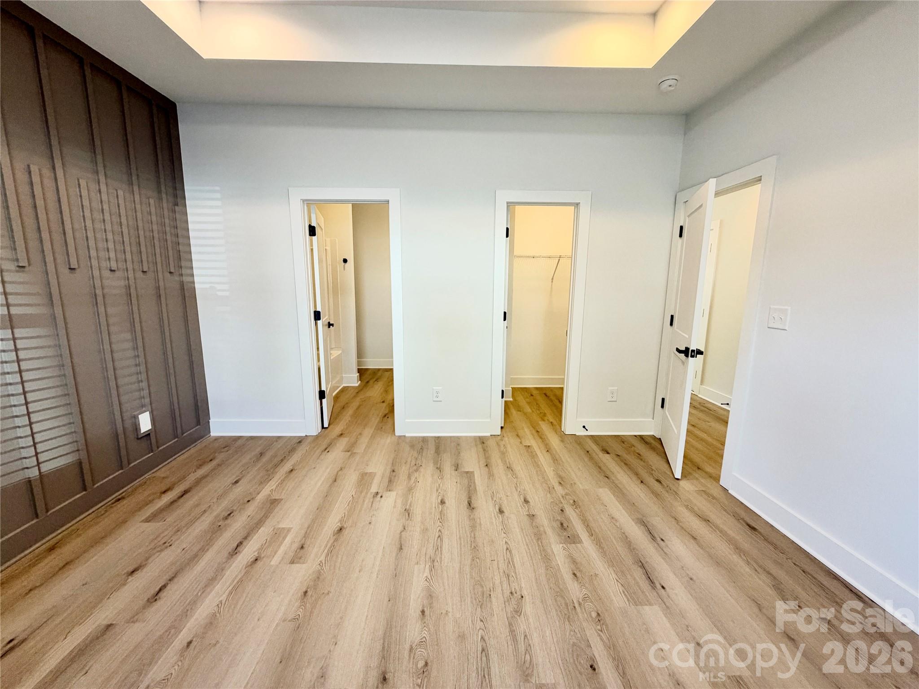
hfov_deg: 102.1
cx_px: 460
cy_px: 344
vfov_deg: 85.7
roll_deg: -1.2
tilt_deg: -9.5
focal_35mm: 14
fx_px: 372
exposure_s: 1/120
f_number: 2.2
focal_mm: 2.22
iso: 160
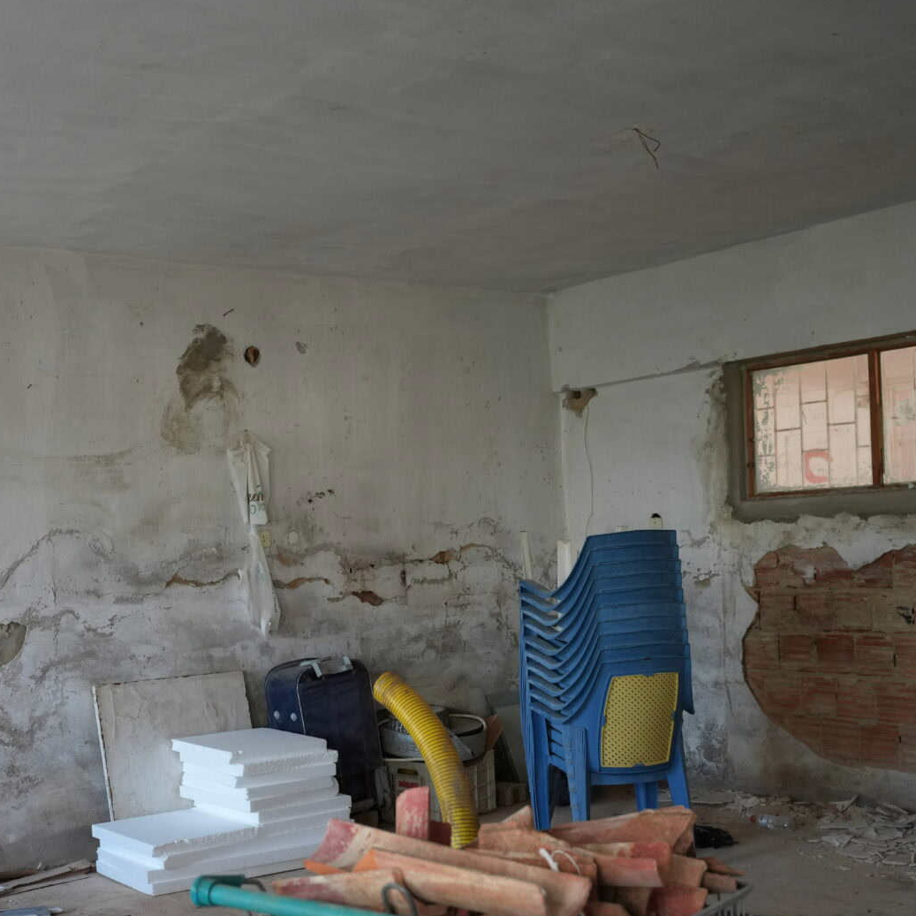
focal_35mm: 47
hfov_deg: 35.1
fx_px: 1407
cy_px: 577
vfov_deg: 35.8
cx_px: 201
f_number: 4
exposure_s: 1/160
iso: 1250
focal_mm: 28
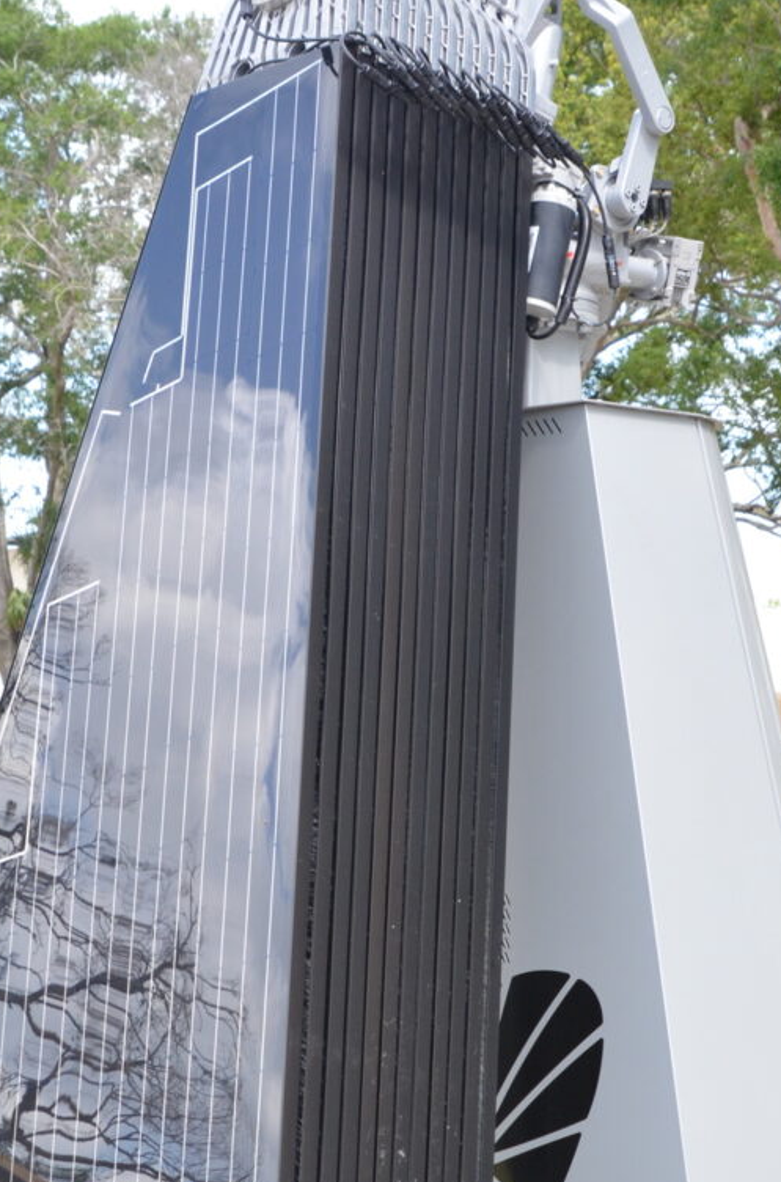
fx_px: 2488
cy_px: 753
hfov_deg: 17.8
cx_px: 330
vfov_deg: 26.6
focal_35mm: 76
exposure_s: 1/250
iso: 400
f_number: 8
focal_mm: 28
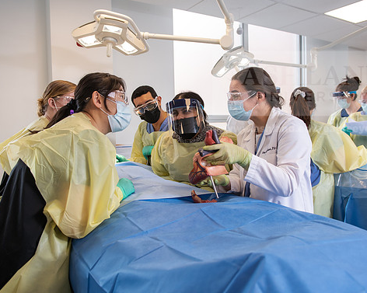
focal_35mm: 30
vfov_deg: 48.5
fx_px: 326
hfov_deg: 58.8
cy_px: 145
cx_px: 189
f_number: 4
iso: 500
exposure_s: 1/200
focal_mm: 26
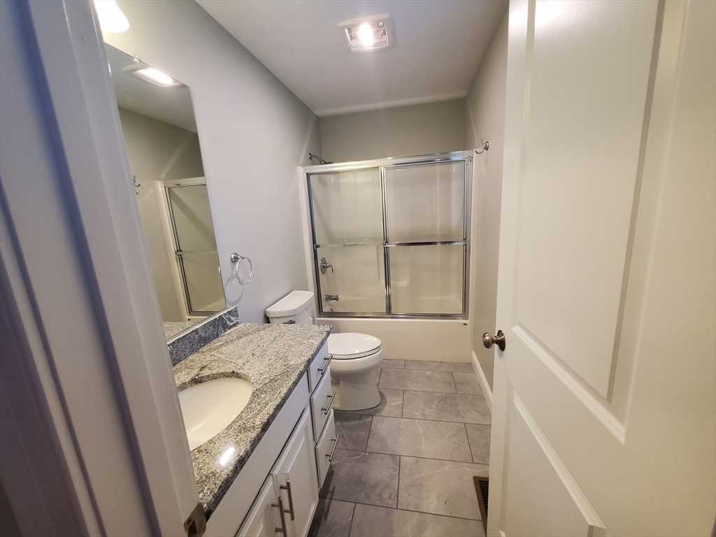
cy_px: 268
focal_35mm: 13
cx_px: 358
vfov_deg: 89.9
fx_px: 269
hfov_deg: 106.2
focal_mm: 1.8
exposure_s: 1/60
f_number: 2.2
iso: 320
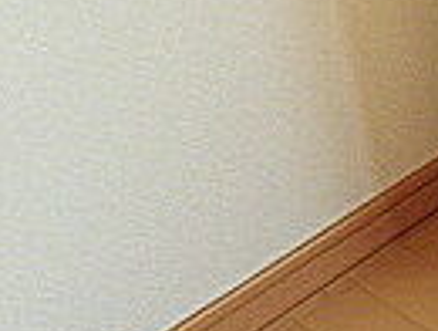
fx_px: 1369
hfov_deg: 15.9
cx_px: 748
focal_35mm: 108
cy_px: 27
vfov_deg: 13.6
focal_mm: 4
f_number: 3.1
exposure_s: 1/160
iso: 100
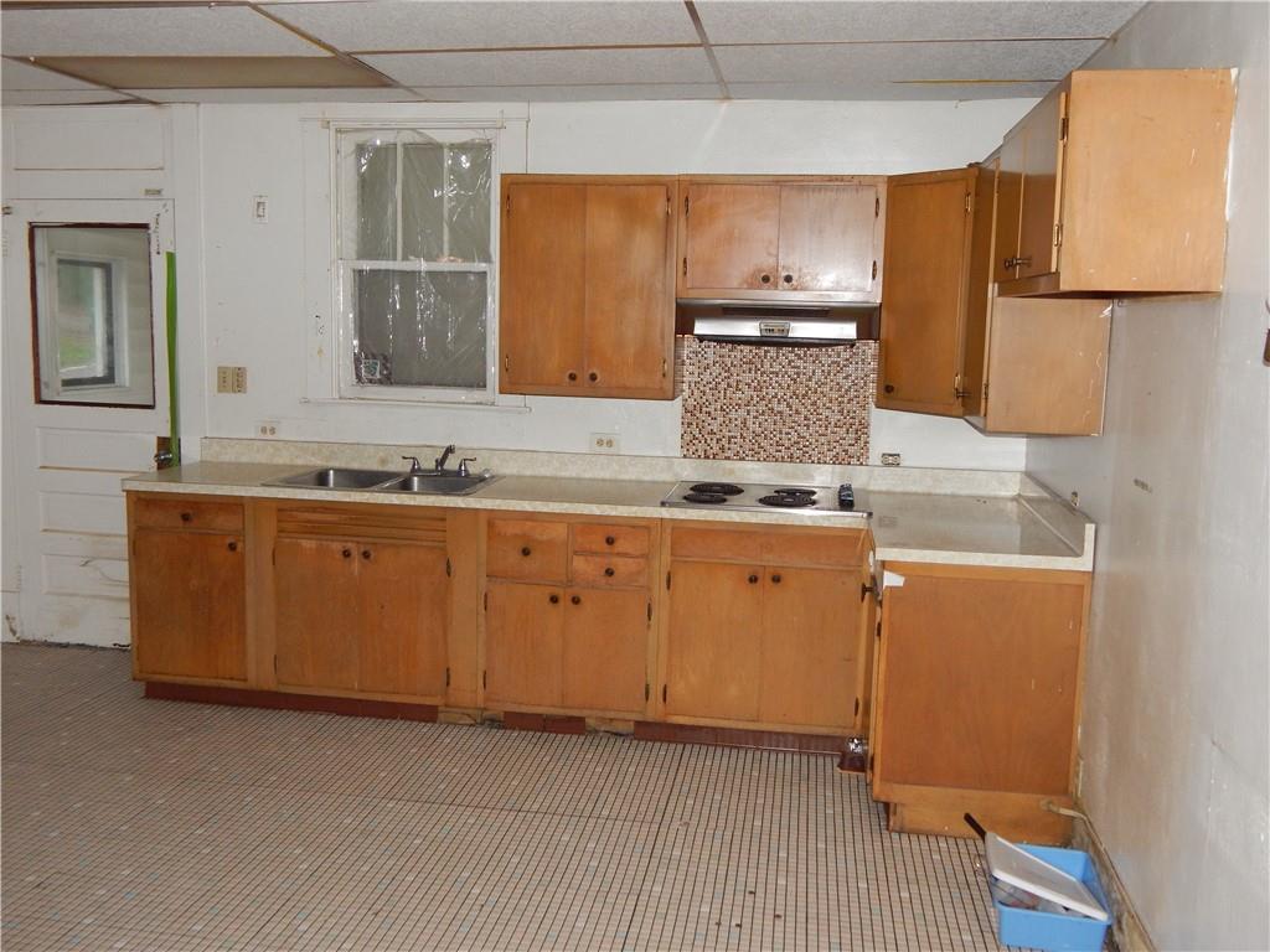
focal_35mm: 31
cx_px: 635
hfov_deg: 58.4
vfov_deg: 45.4
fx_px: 1137
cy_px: 476
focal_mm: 5.6
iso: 220
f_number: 3.2
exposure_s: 1/30
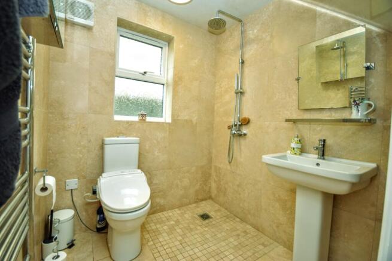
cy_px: 130
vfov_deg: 77.4
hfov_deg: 100.4
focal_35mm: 15
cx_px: 196
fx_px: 163
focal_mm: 10
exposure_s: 1/60
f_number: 4.5
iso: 360
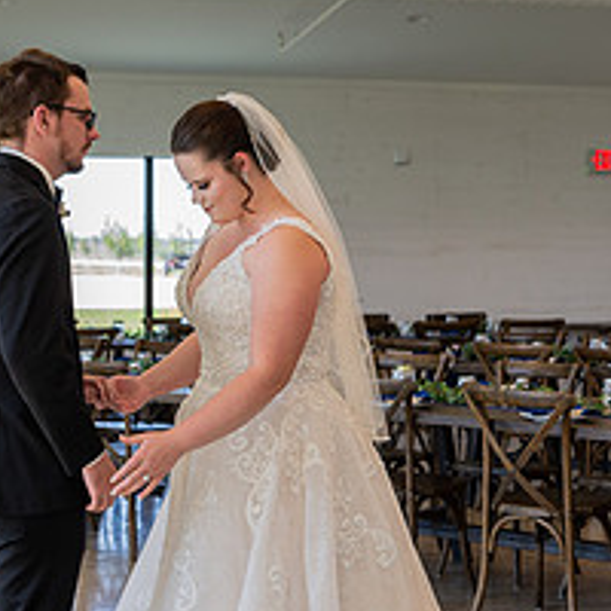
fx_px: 1737
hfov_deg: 19.9
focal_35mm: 87
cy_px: 324
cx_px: 254
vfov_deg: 19.9
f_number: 3.2
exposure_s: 1/160
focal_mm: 32
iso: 320
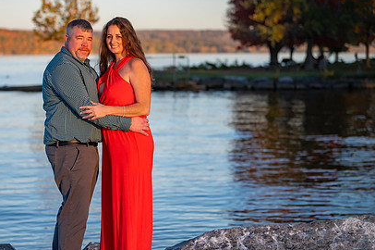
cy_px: 122
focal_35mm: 100
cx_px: 118
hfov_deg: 20.3
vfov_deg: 13.7
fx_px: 1041
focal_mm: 70
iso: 640
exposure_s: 1/6400
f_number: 2.8
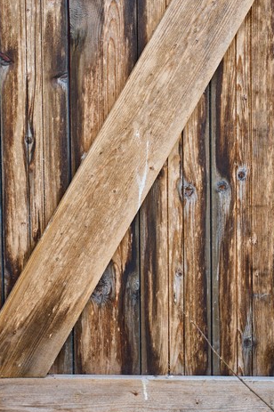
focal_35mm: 83
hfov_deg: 16.4
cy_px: 80
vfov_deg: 24.1
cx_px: 153
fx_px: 949
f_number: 2
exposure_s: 1/500
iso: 100
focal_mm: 40
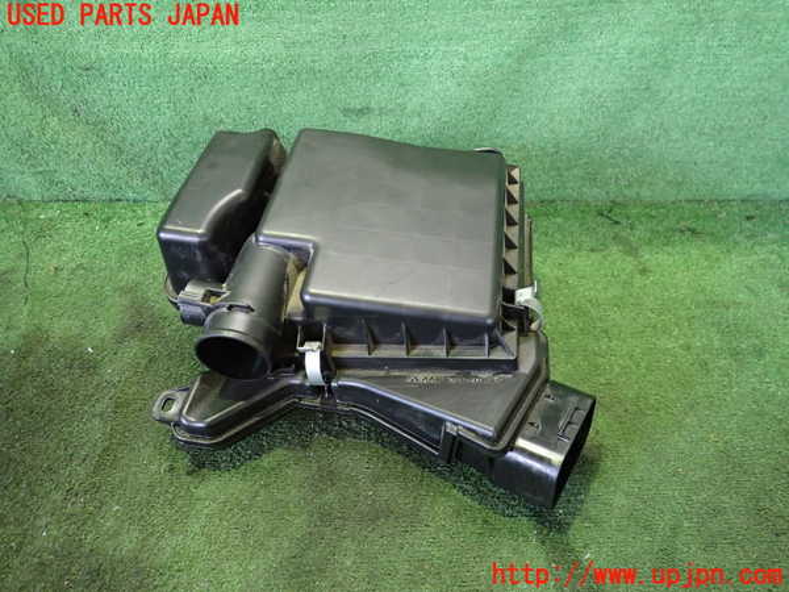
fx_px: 570
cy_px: 296
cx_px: 394
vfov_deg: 54.9
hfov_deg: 69.4
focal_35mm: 25
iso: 640
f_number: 2
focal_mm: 4.5
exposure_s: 1/30
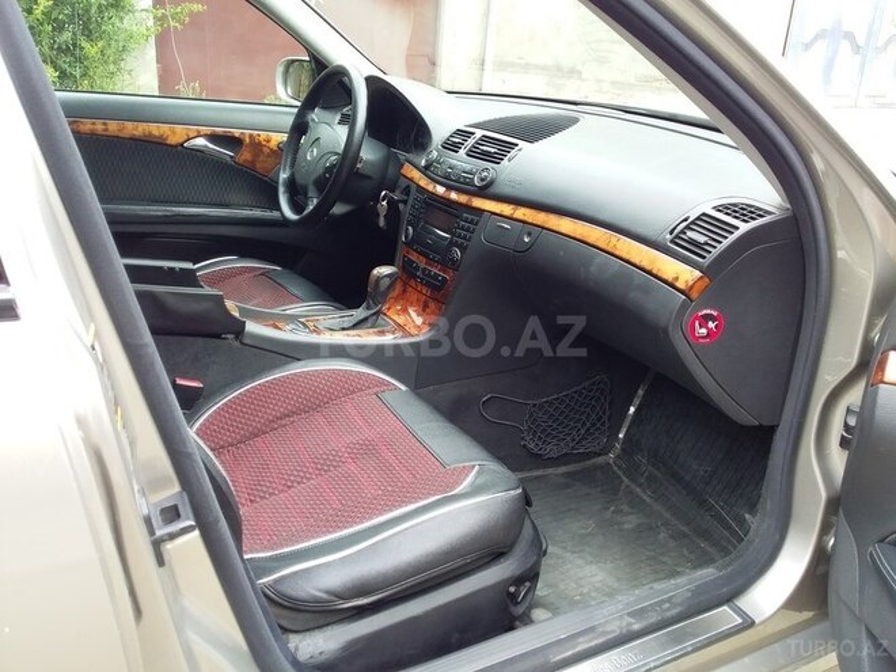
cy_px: 336
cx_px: 448
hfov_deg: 58.4
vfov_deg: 45.4
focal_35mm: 31
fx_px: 802
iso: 40
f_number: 2.2
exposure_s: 1/100
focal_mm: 3.3
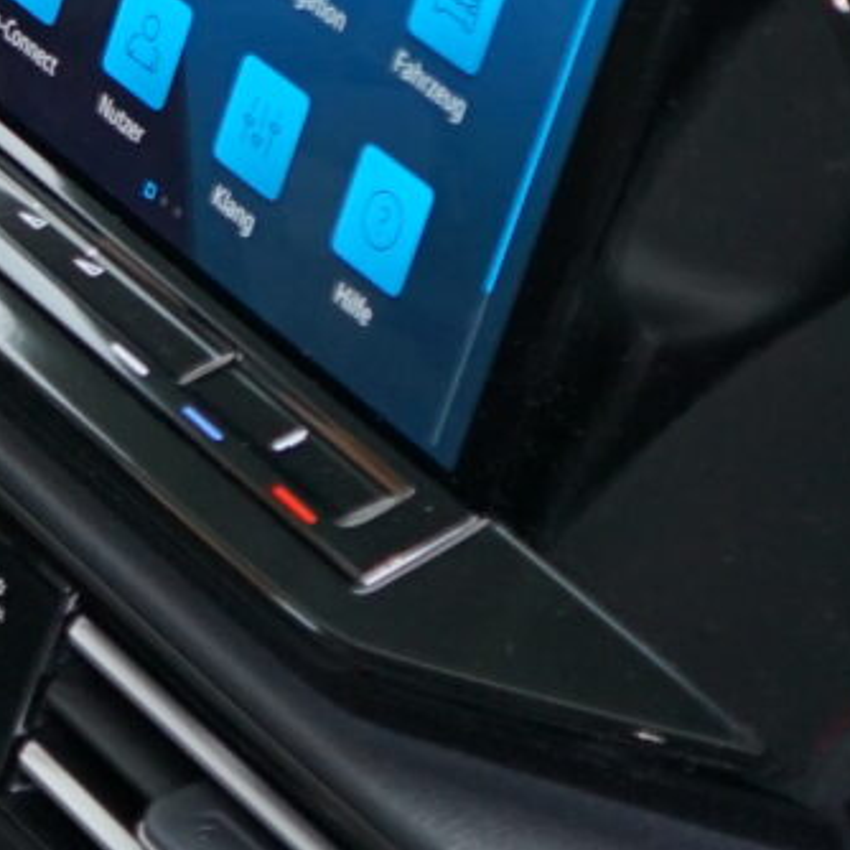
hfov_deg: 8.0
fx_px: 5612
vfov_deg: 8.6
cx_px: -1194
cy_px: 212
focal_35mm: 202
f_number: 4
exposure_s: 1/60
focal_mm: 31
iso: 500
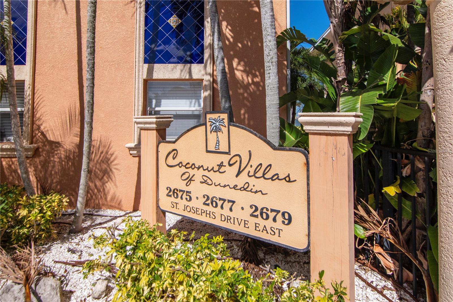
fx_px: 245
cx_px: 226
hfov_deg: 85.4
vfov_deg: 63.2
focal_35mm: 20
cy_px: 151
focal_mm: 13
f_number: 7.1
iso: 800
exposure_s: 1/4000
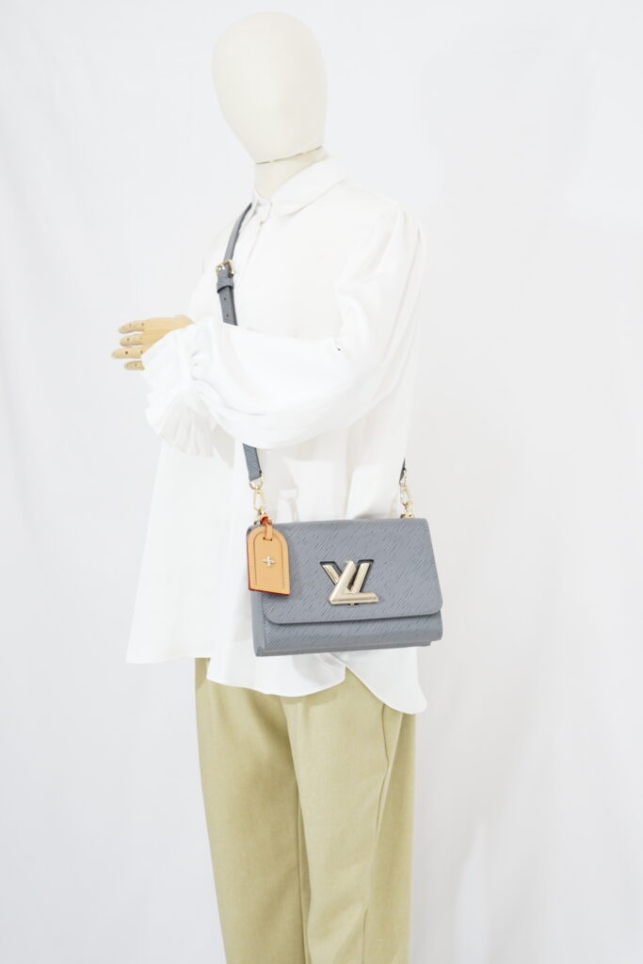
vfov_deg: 39.6
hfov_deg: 27.0
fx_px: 1339
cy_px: 482
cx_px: 322
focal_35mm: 50
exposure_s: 1/8
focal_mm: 50
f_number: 6.3
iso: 640
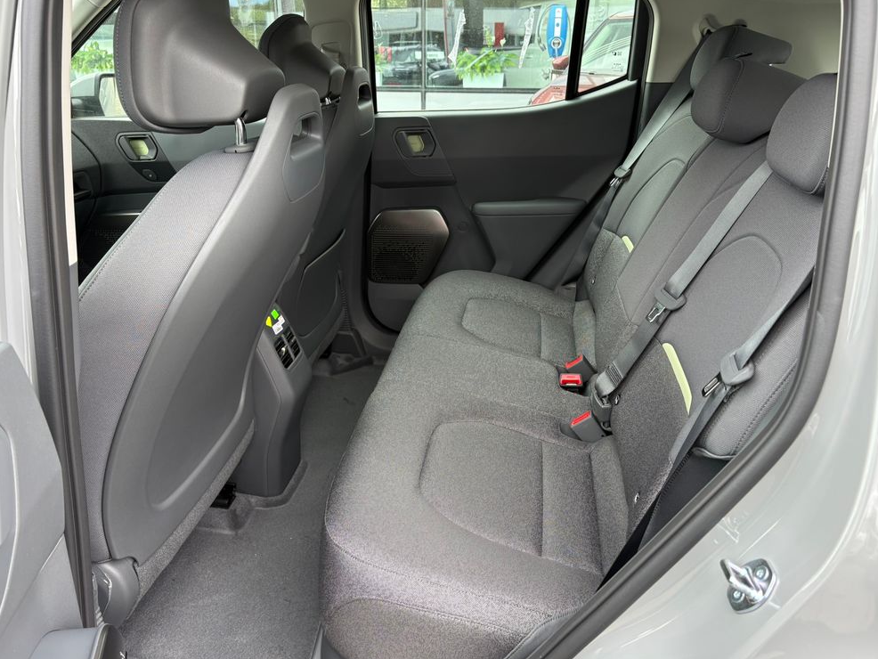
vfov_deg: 51.4
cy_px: 325
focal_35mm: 27
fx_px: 685
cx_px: 440
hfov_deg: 65.3
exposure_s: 1/121
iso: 50
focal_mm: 5.96
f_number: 1.6
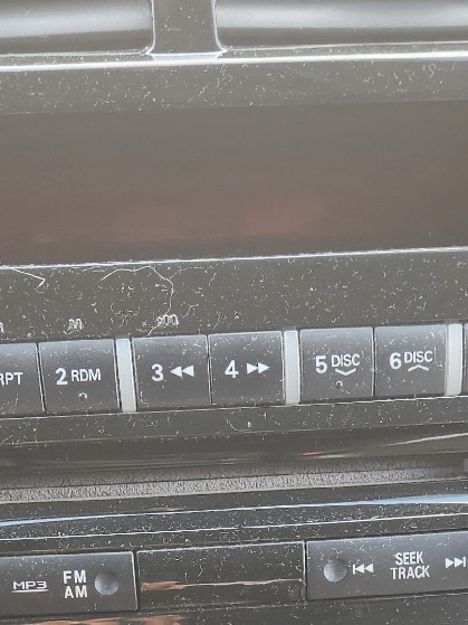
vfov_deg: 22.3
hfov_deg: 18.6
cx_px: 261
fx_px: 1425
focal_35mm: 79
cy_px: 796
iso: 100
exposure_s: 1/182
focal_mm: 5.4
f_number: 1.8
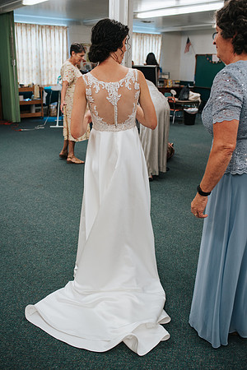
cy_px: 185
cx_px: 124
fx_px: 360
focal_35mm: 35
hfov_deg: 37.9
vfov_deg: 54.4
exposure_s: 1/125
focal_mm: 35
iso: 800
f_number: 3.2
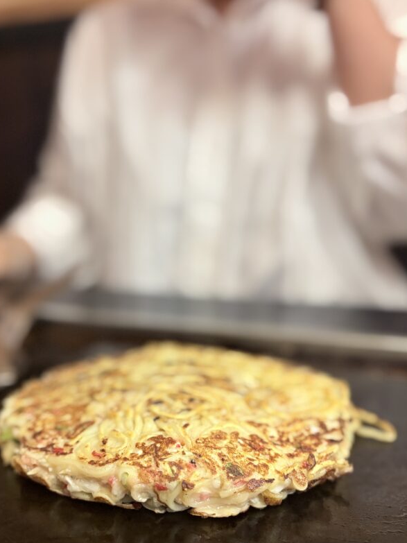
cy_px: 331
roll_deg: +0.3
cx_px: 182
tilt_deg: -15.6
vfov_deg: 53.5
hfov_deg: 41.7
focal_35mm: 34
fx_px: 533
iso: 320
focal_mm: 5.96
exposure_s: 1/60
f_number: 1.6
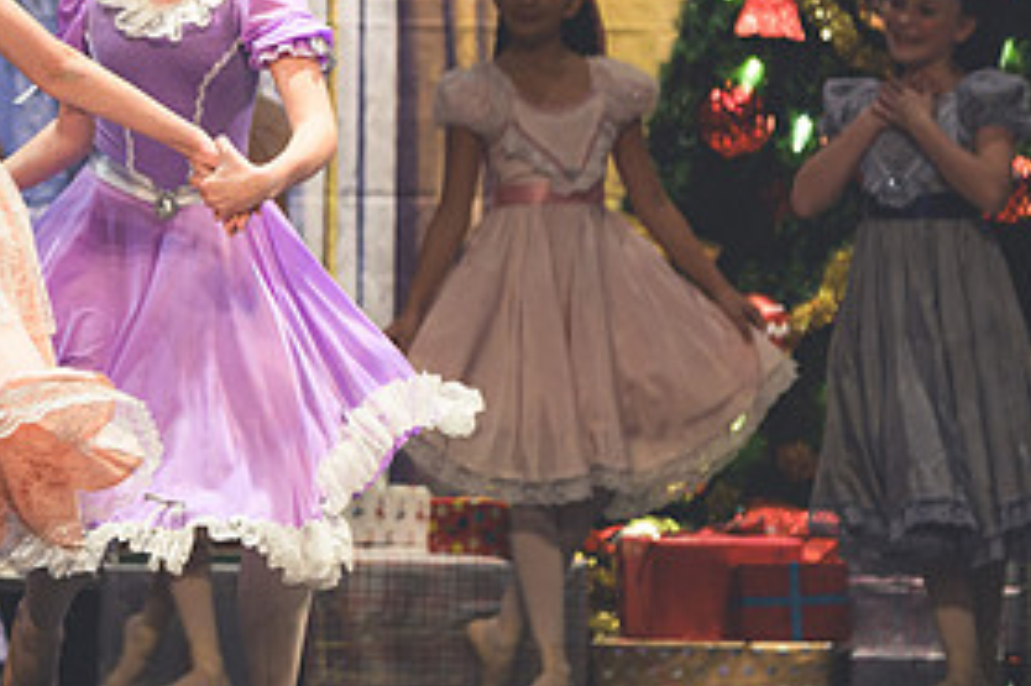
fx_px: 17888
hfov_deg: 3.3
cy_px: 37
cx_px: 241
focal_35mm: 625
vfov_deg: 2.2
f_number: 2.8
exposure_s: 1/400
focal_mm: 200
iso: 800
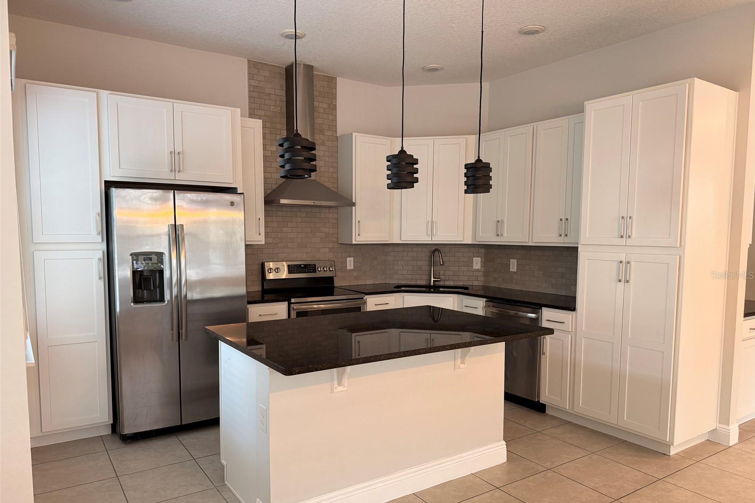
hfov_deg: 71.5
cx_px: 378
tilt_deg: -4.8
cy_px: 275
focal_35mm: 25
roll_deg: -0.5
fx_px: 524
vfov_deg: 51.2
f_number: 1.78
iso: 200
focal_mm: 6.76
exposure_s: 1/120
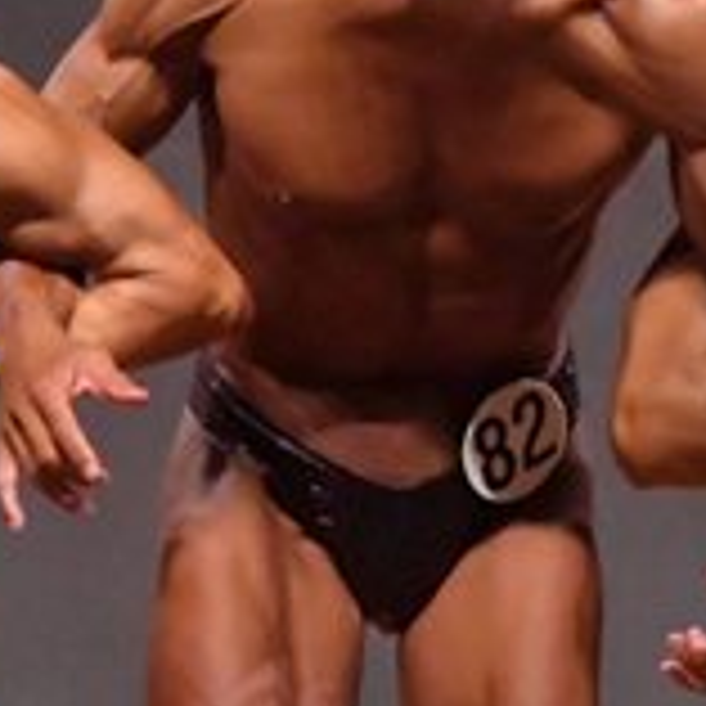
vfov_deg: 1.5
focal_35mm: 1131
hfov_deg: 1.5
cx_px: 452
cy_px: 463
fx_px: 26097
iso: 12800
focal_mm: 180
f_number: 5.6
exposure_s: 1/400
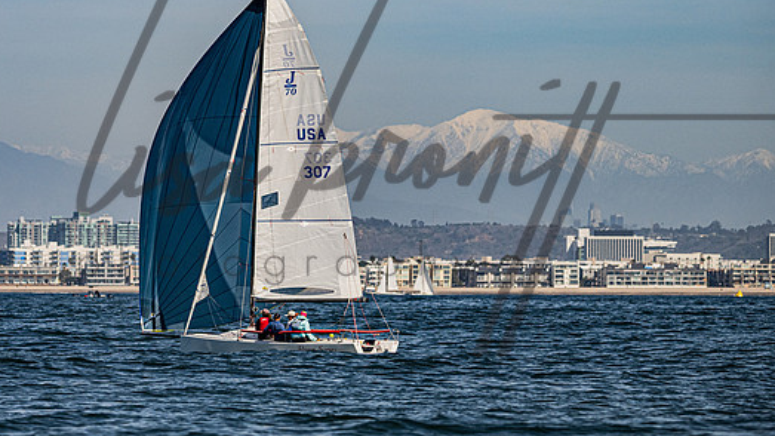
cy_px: 110
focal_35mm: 285
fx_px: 5856
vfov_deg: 4.3
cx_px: 279
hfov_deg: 7.6
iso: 320
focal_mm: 180
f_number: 5.6
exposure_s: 1/5000
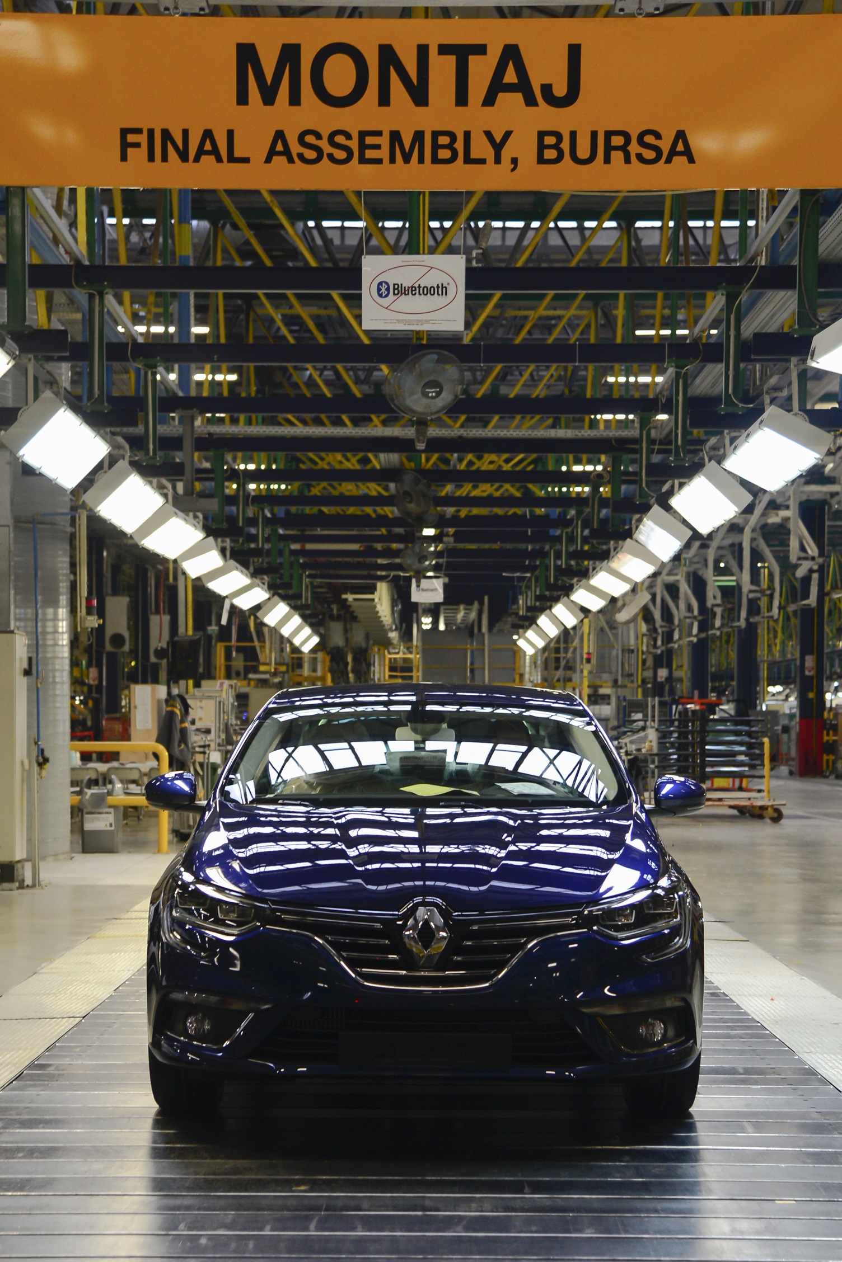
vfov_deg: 39.6
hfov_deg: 27.0
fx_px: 1754
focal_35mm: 50
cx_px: 421
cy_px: 631
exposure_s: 1/100
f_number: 4
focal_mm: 50
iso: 1250
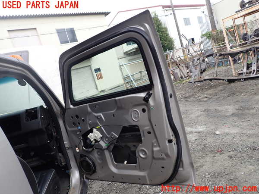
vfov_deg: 54.9
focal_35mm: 25
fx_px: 187
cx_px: 130
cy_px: 97
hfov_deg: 69.4
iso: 100
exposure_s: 1/125
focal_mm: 4.5
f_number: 2.8
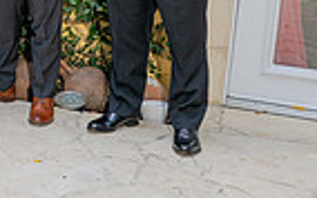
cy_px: -10
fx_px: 865
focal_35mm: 100
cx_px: -223
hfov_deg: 17.5
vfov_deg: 12.9
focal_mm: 24
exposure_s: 1/200
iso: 200
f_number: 5
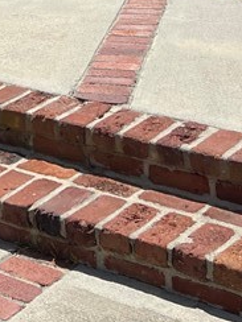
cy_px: -183
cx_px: -12
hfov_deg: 13.4
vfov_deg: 16.2
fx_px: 1016
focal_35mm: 109
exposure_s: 1/6993
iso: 50
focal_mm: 5.7
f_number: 1.5
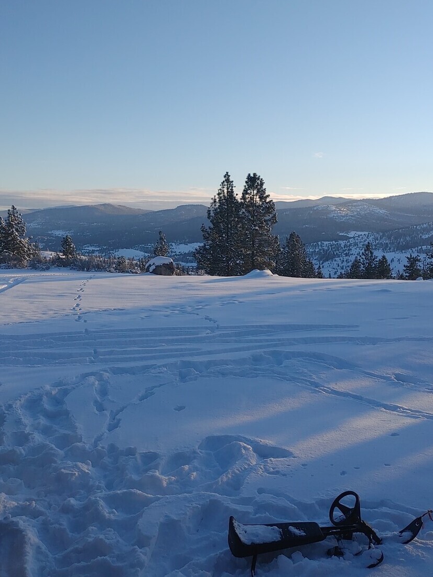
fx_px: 567
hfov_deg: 41.8
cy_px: 272
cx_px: 207
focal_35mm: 34
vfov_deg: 53.9
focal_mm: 4.81
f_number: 1.8
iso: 50
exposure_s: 1/1099
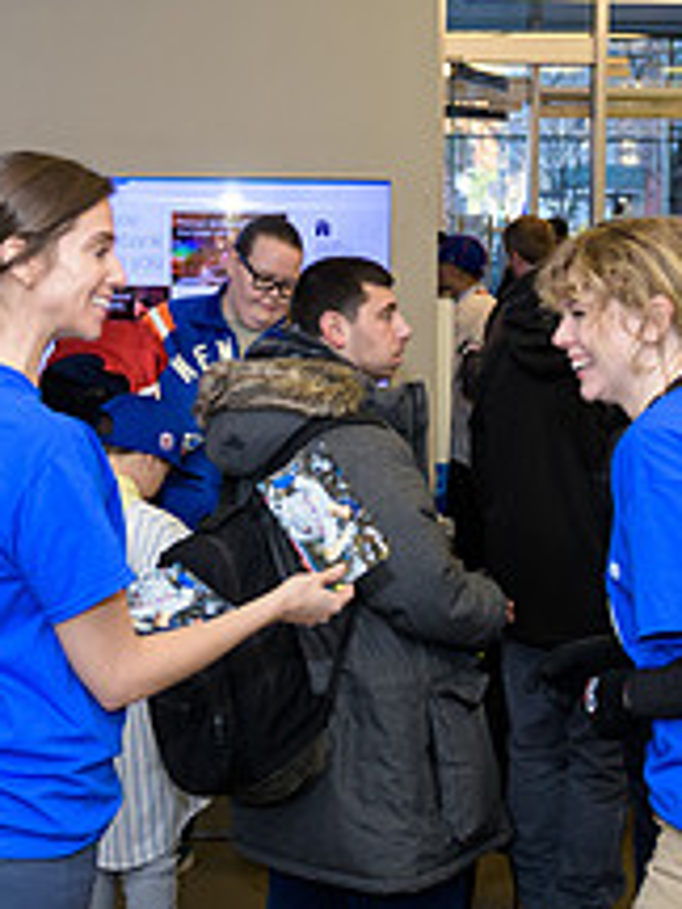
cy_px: 330
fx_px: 1629
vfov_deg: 31.0
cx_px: 324
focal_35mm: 62
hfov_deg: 23.6
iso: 400
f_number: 3.2
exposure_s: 1/125
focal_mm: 24
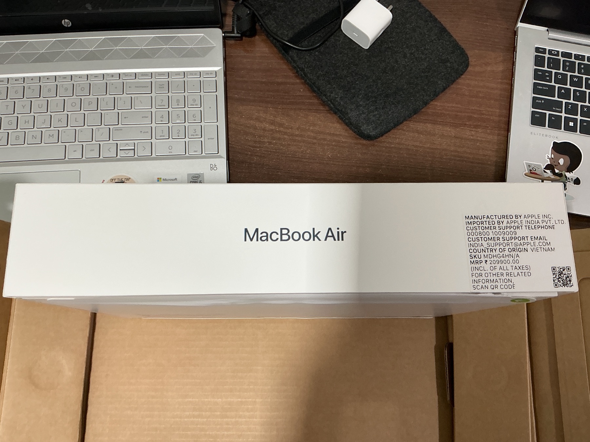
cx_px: 295
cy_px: 221
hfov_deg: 61.7
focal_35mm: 29
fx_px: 494
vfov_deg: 48.2
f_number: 1.8
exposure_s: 1/50
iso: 80
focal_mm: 3
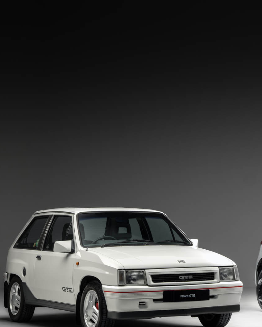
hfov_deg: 13.8
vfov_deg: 18.1
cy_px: 126
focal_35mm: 106
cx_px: 379
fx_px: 1027
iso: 50
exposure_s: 2.5
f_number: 11
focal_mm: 50
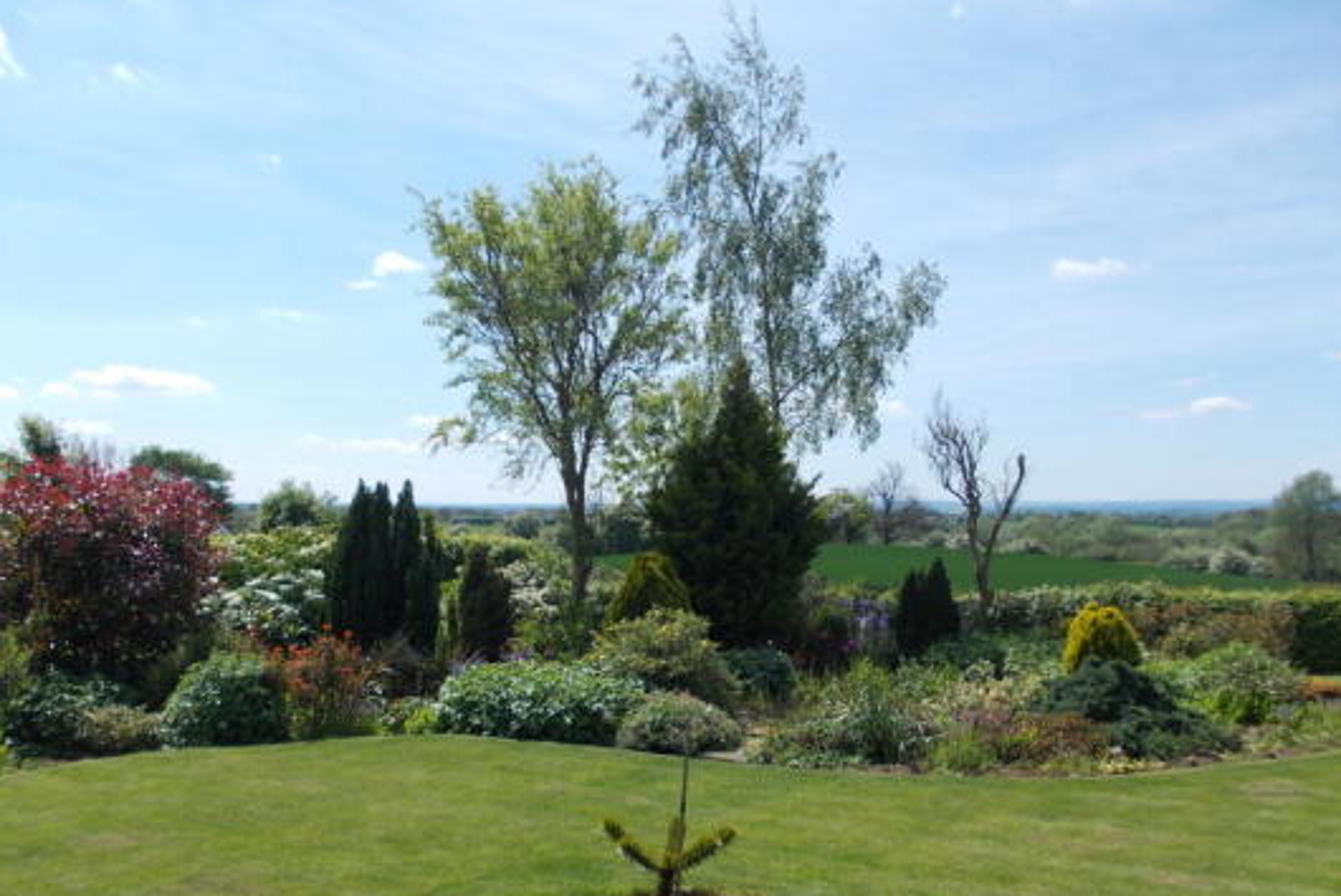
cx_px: 614
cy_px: 525
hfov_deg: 58.6
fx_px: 1193
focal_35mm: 32
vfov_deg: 41.0
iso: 80
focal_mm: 4
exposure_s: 1/320
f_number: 5.4
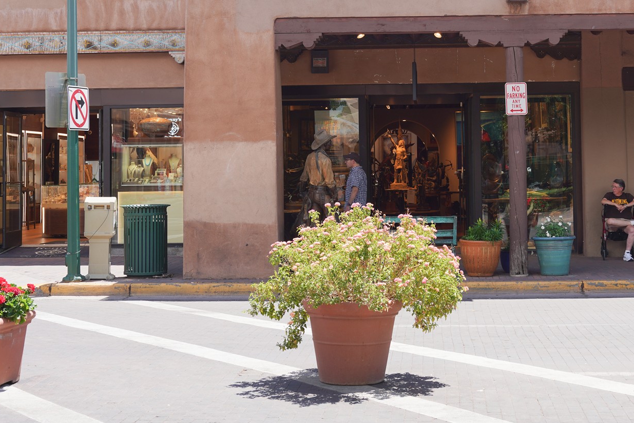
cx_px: 424
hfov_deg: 29.4
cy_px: 95
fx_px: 1198
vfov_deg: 19.9
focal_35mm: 68
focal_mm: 42
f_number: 9
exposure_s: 1/100
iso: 100
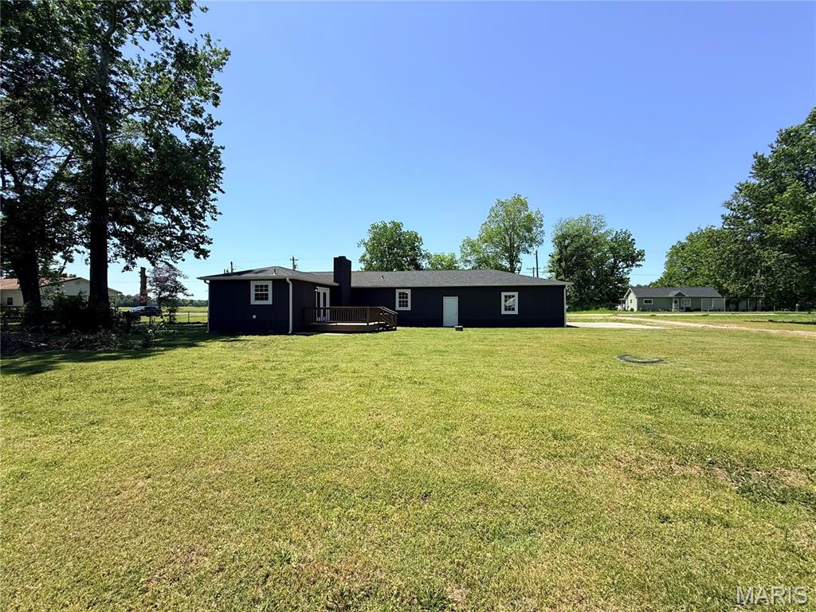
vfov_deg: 85.7
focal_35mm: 14
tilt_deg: +0.3
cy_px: 306
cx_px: 408
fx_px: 330
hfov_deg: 102.1
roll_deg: -0.3
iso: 50
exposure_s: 1/1961
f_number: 2.2
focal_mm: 2.22
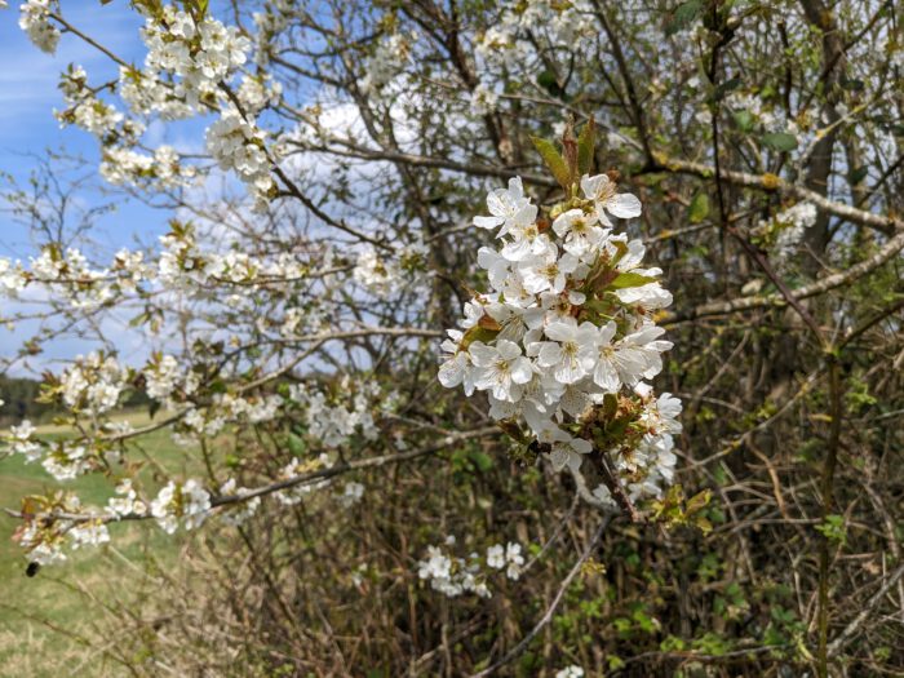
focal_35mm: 27
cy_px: 339
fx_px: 705
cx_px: 452
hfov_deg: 65.3
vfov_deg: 51.4
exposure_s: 1/3906
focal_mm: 4.38
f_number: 1.73
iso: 62
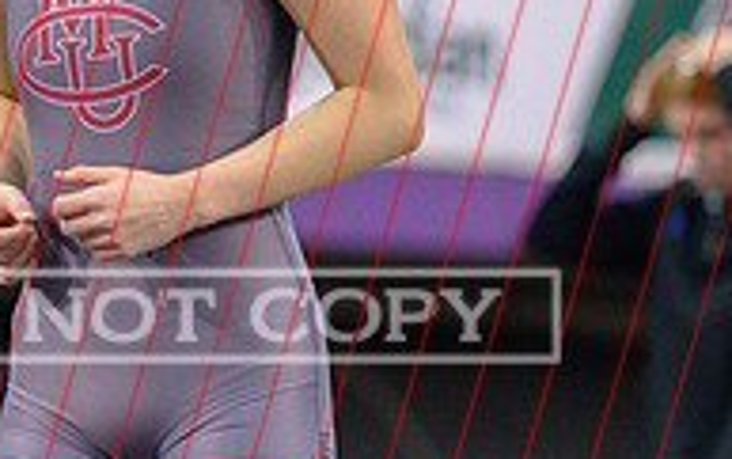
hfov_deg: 3.9
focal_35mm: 535
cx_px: -2
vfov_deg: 2.5
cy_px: 330
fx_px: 10682
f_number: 2.8
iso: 4500
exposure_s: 1/640
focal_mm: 150
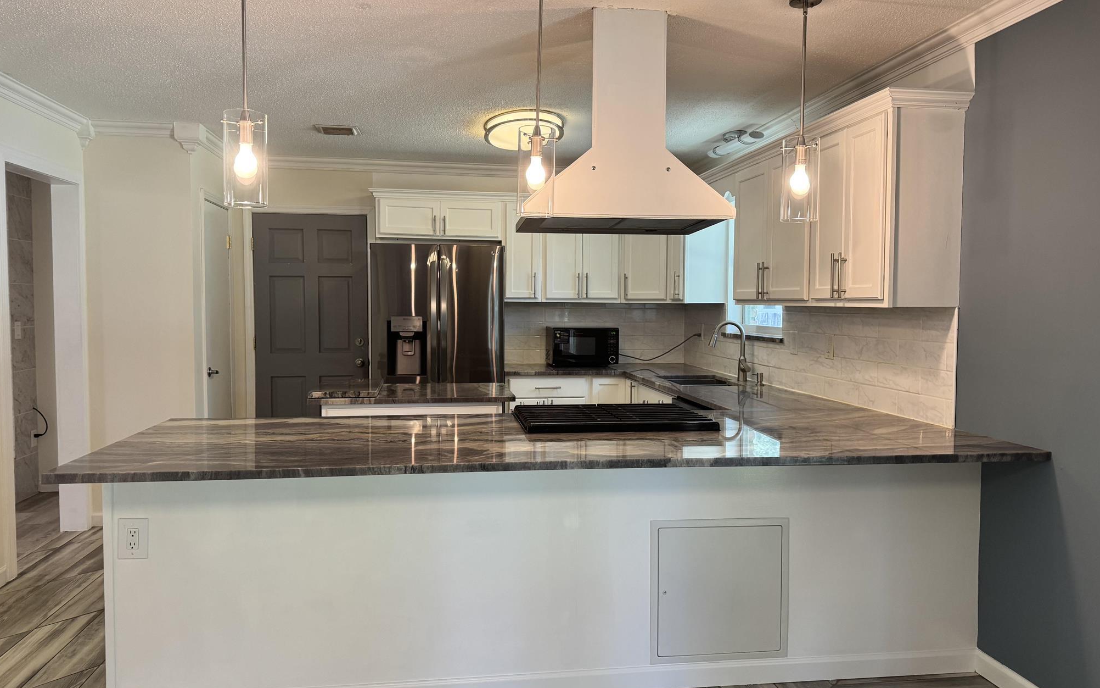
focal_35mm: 26
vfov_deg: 47.6
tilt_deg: -4.4
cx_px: 548
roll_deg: +0.0
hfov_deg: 70.4
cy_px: 342
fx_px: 779
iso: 160
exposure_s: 1/120
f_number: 1.78
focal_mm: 6.76
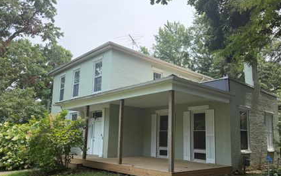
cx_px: 152
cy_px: 102
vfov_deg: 41.7
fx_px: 230
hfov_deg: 62.8
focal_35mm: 30
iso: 100
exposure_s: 1/1949
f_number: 1.78
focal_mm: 6.76
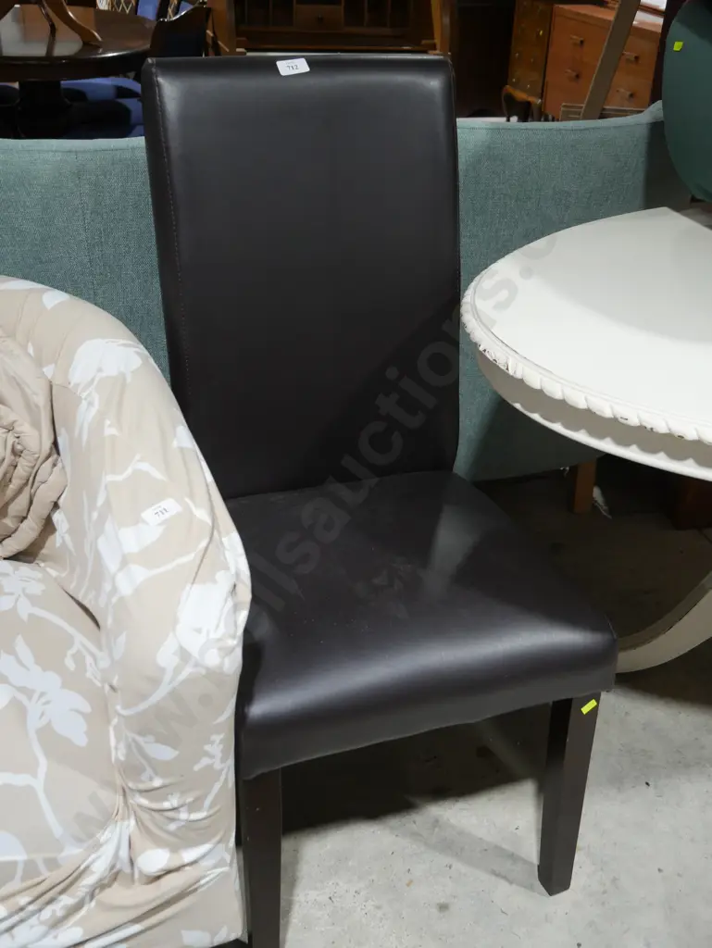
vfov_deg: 51.3
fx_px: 986
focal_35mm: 36
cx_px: 356
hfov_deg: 39.7
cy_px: 474
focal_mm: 18
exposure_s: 1/60
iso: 320
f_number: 4
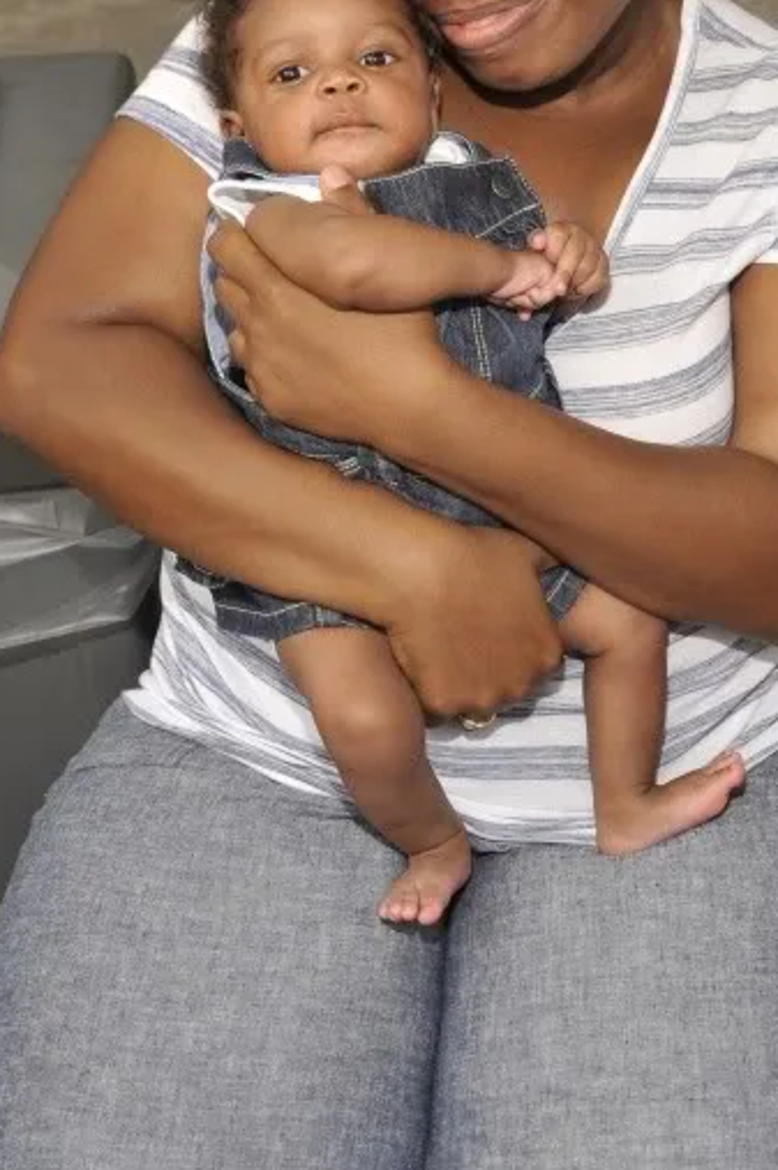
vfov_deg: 33.2
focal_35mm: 60
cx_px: 452
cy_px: 399
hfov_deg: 22.6
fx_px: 1949
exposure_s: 1/200
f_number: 8
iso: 320
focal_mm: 38
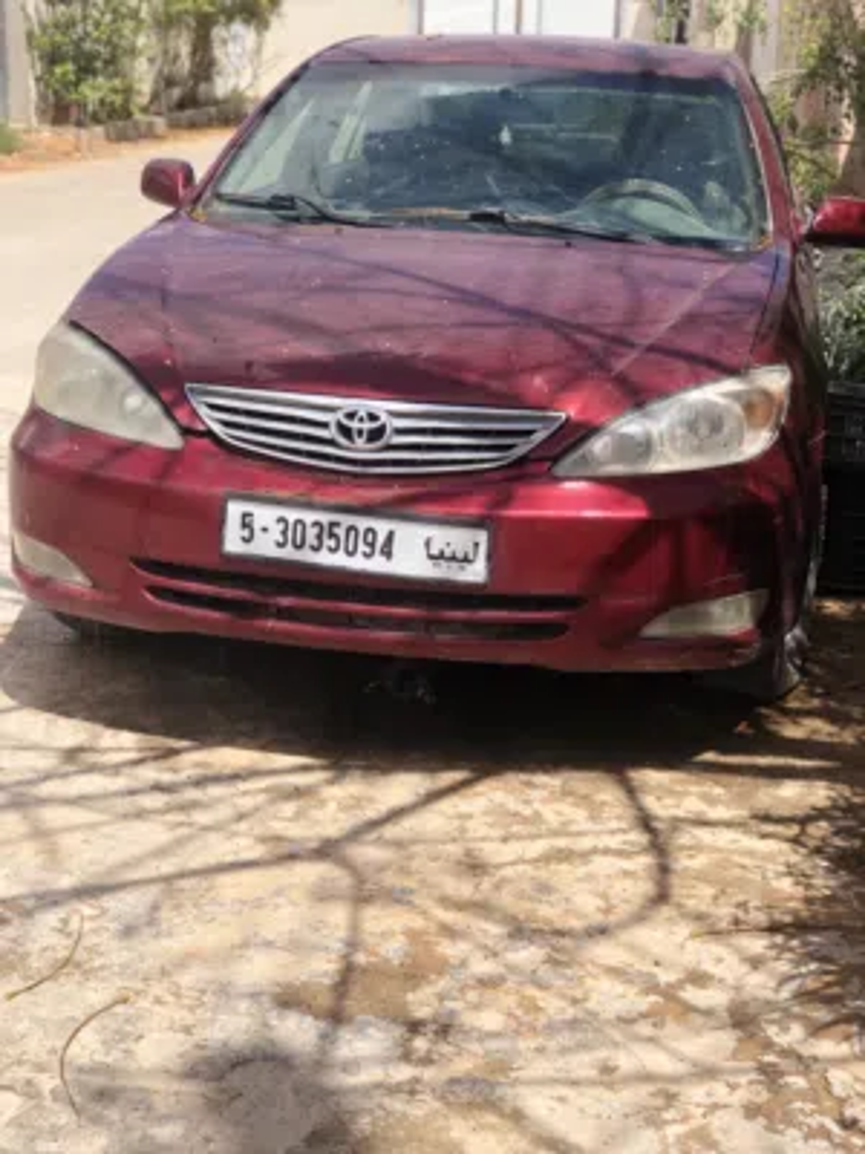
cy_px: 577
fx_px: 1899
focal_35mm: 57
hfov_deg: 25.7
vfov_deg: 33.8
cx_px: 432
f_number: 2.8
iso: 20
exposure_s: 1/615
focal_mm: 6.6
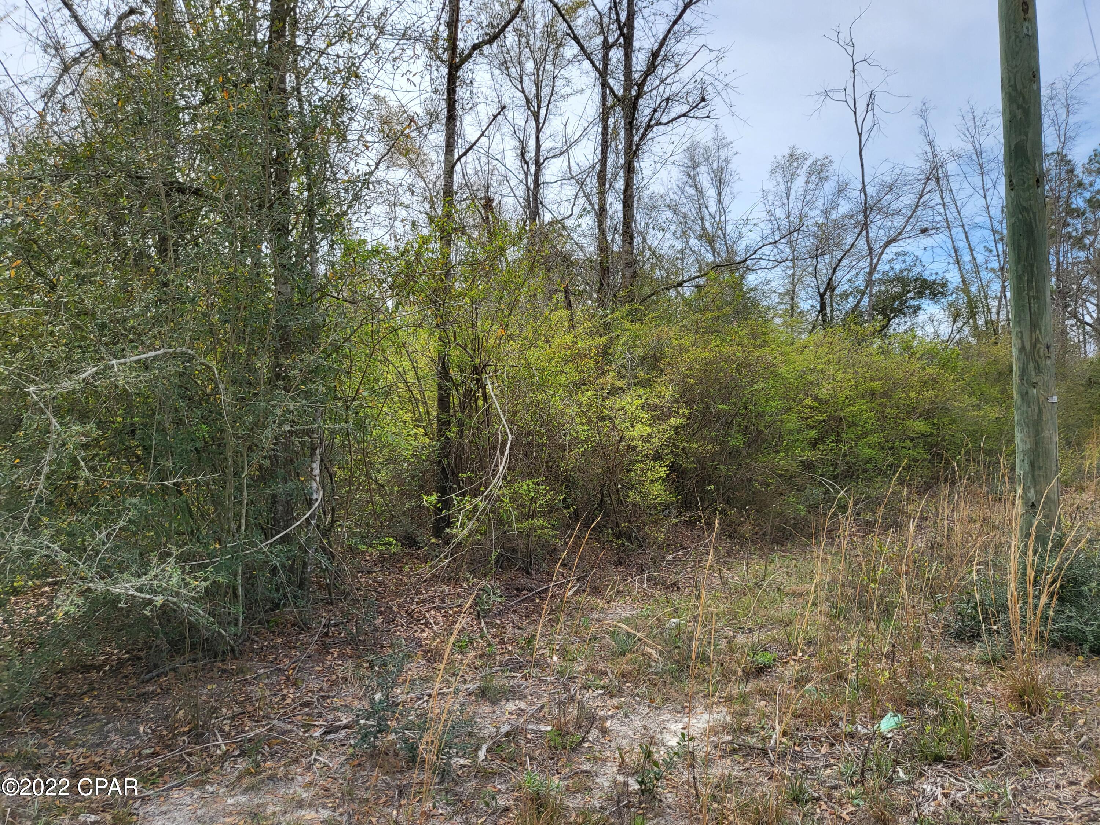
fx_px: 826
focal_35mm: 26
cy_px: 412
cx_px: 550
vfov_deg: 53.1
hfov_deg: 67.3
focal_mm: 4.25
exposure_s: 1/2828
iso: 50
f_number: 1.8
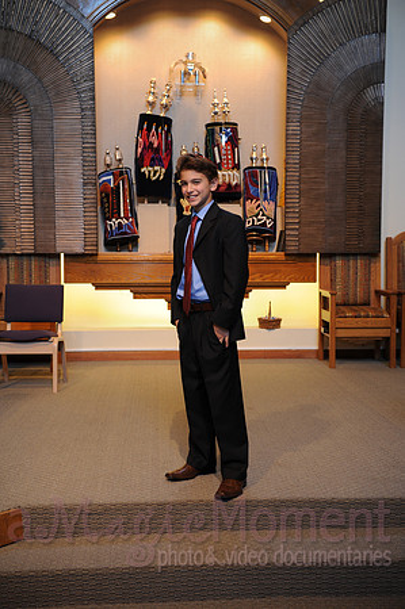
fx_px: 761
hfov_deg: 29.8
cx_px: 202
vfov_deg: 43.6
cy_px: 304
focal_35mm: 45
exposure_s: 1/50
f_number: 4
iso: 500
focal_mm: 45
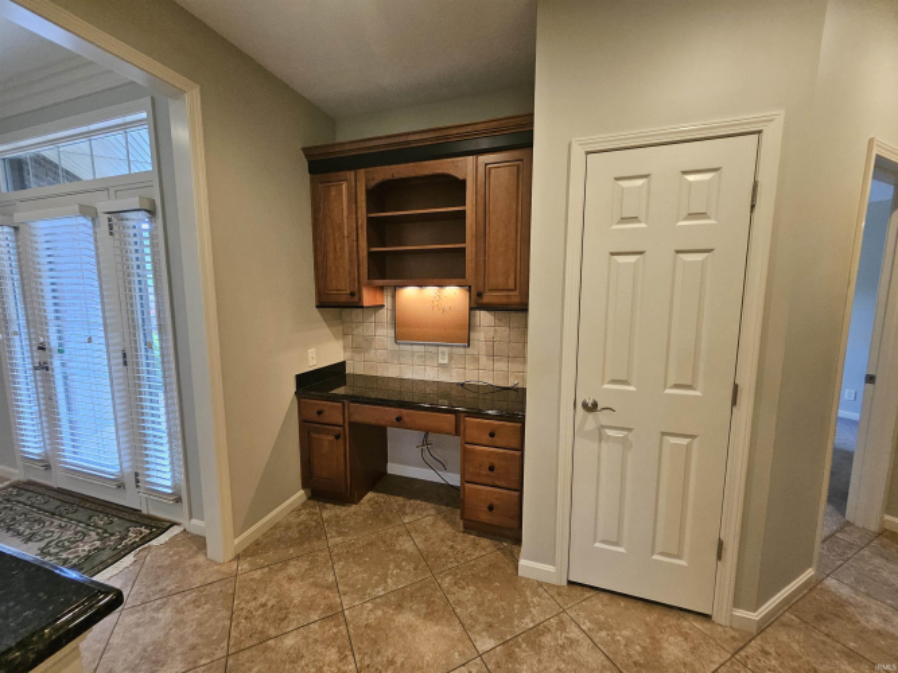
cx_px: 449
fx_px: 337
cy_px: 336
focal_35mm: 13
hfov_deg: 106.2
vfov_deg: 89.9
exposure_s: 1/60
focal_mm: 1.74
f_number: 2.2
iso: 250
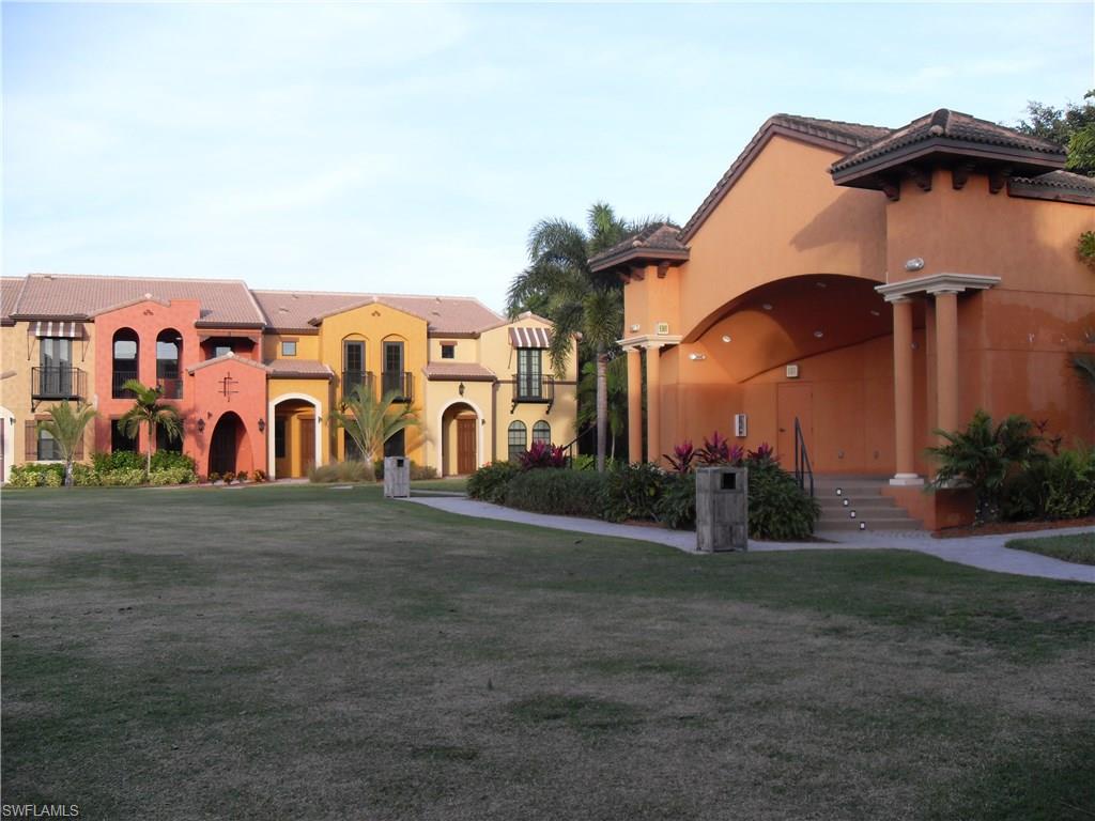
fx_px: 1076
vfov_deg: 41.8
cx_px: 548
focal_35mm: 34
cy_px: 410
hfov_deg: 54.0
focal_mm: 6.3
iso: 80
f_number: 2.8
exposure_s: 1/250
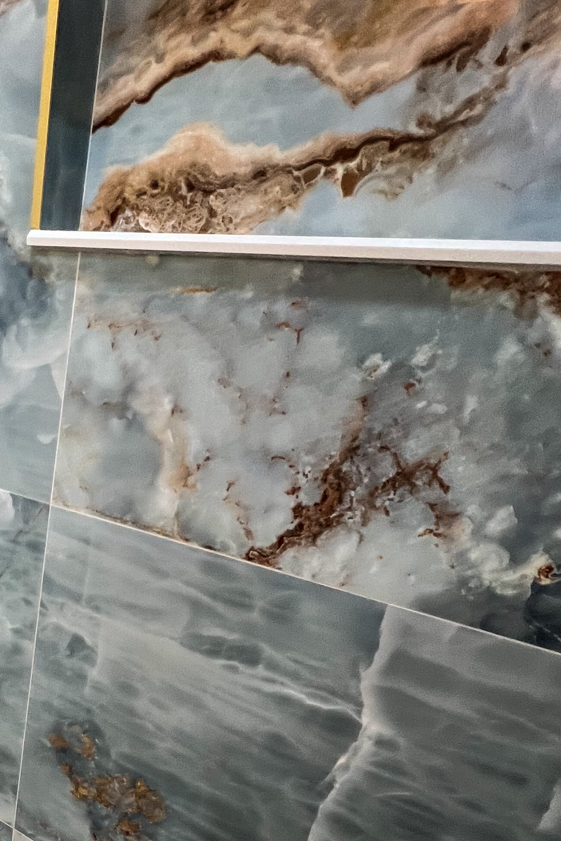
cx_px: 0
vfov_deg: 56.1
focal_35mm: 28
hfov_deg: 40.6
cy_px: 766
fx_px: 654
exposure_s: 1/120
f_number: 1.8
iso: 250
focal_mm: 1.57
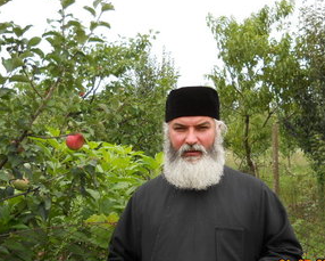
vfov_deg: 30.8
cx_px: 195
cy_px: 146
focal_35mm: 49
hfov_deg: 37.9
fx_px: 471
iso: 80
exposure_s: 1/250
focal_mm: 6.72
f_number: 3.1
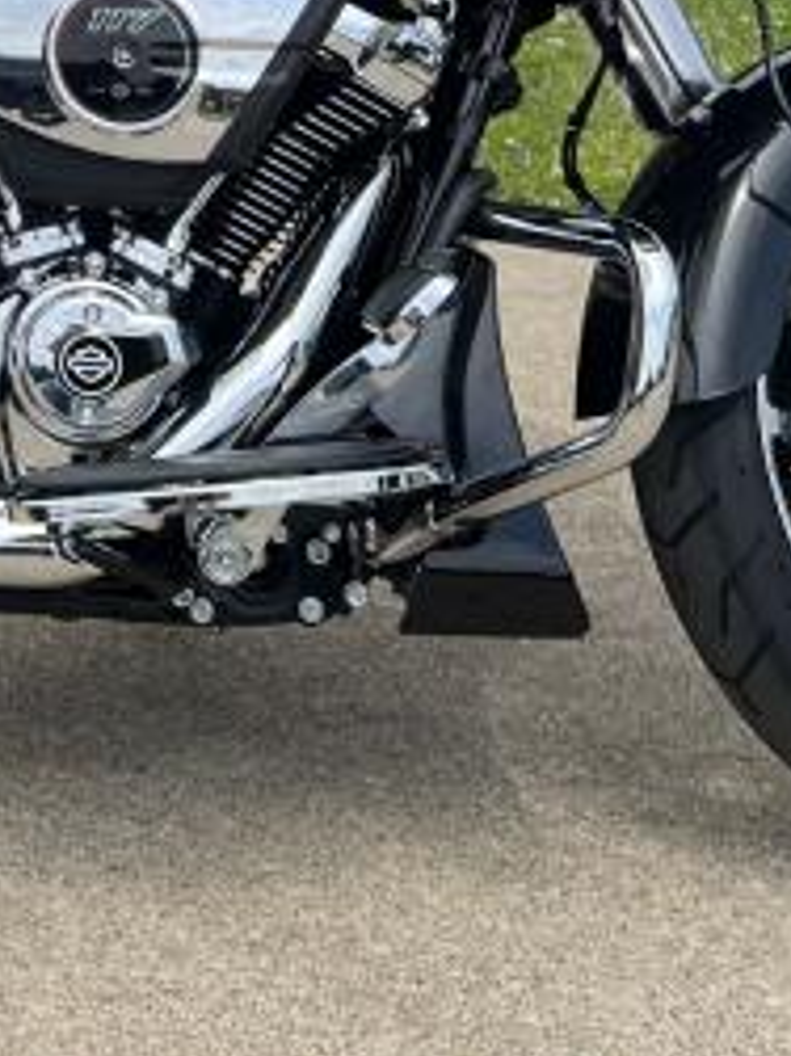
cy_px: -181
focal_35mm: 83
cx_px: -173
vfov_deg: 22.0
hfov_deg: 16.9
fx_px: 2531
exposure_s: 1/2841
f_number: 1.5
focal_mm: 5.7
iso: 50
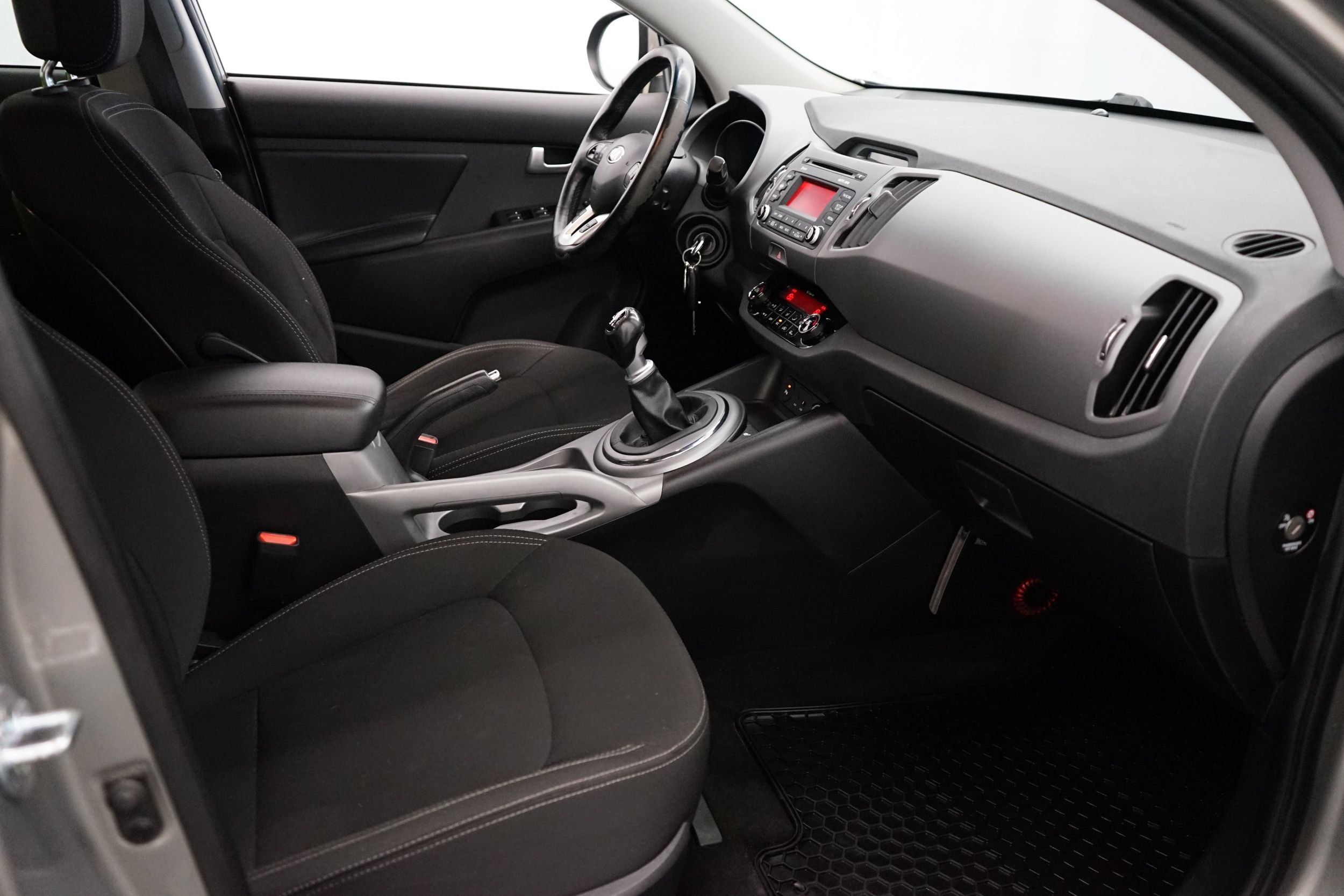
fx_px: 1045
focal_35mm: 28
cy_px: 448
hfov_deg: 65.5
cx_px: 672
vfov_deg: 46.4
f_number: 3.5
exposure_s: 1/160
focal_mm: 28
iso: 5000
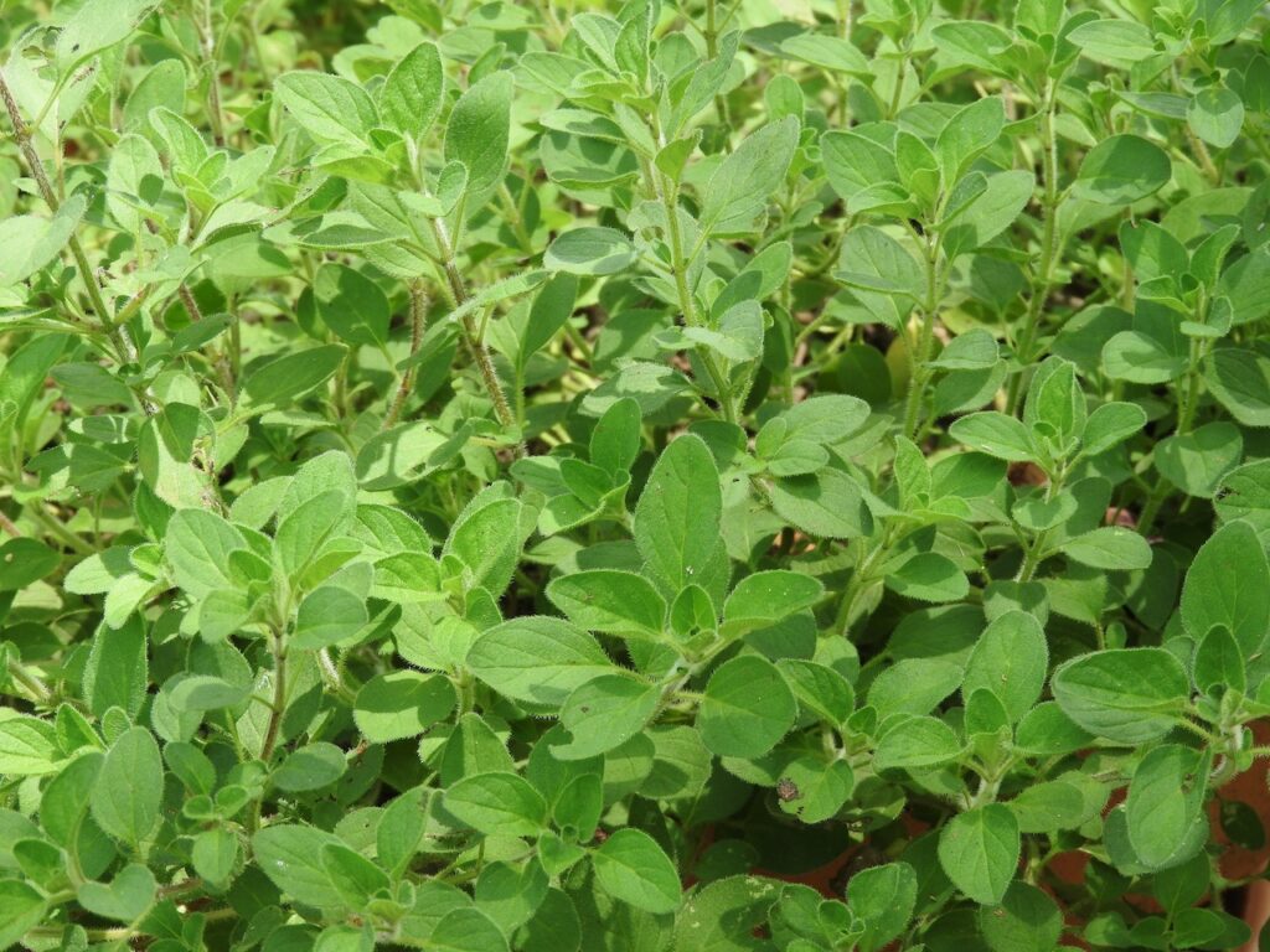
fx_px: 4953
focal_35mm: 135
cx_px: 635
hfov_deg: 14.6
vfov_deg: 11.0
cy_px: 476
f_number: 5
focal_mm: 24.2
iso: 100
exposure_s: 1/80
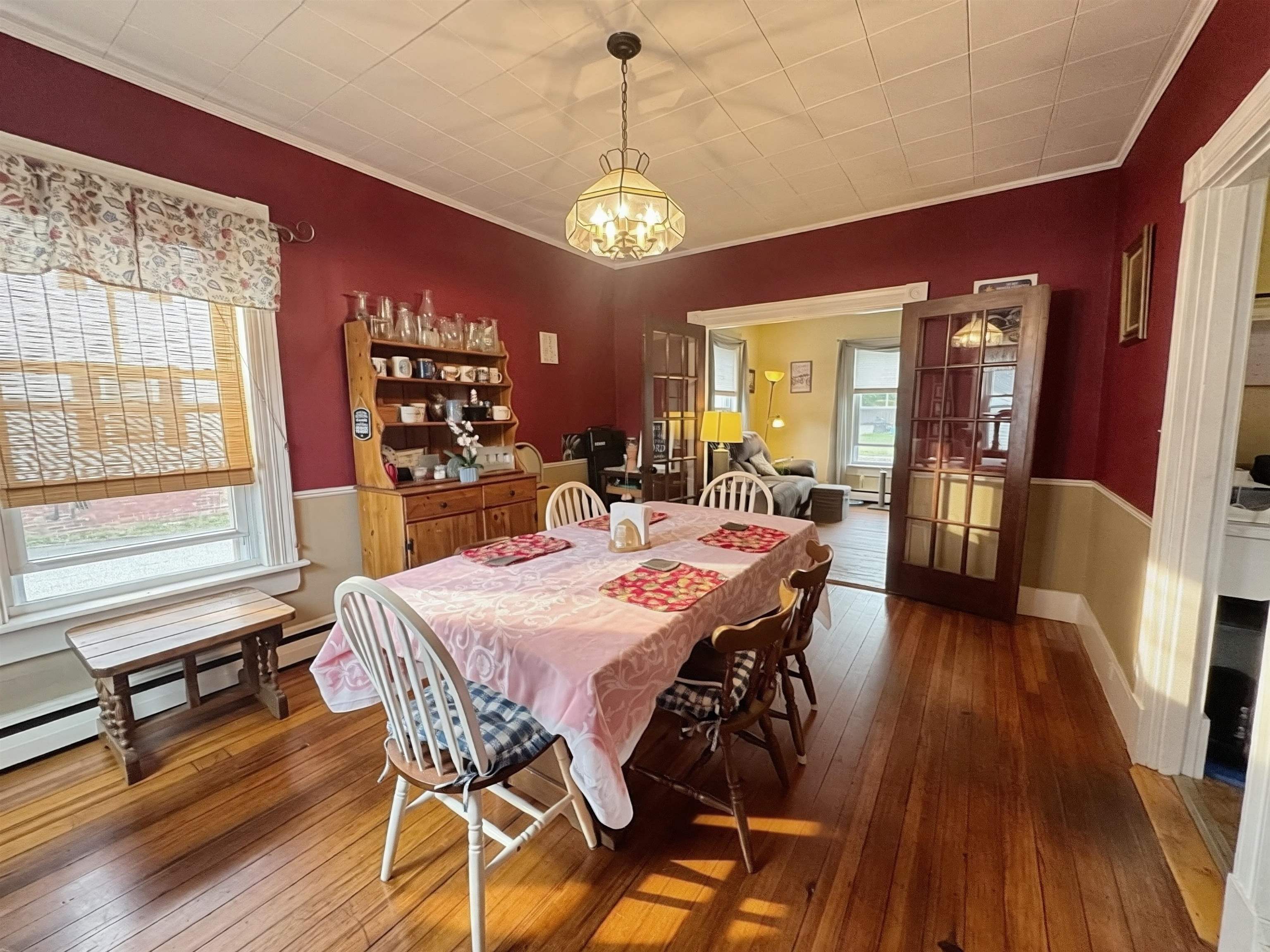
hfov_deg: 102.1
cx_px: 635
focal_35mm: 14
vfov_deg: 85.7
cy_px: 476
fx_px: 514
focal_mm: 2.22
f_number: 2.2
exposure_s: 1/60
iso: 250
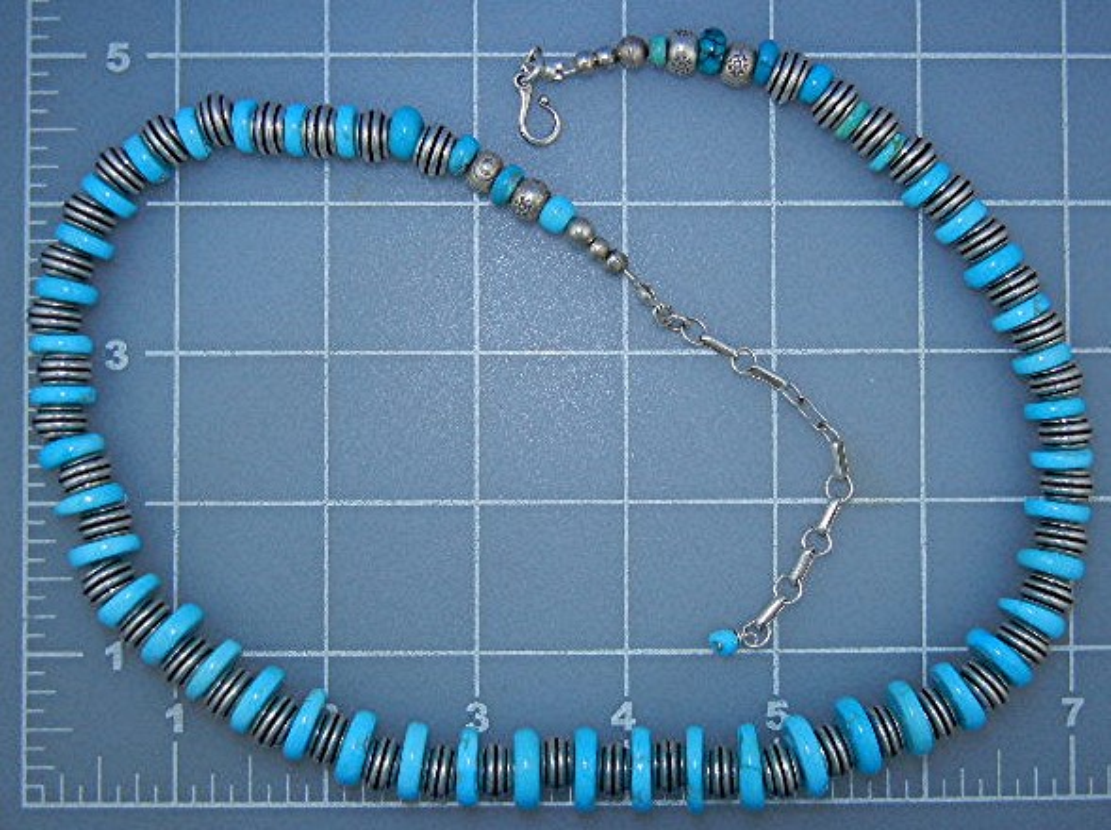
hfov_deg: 54.0
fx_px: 1090
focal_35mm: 34
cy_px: 415
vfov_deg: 41.7
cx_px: 556
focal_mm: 6.2
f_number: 3.6
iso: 200
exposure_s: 1/30
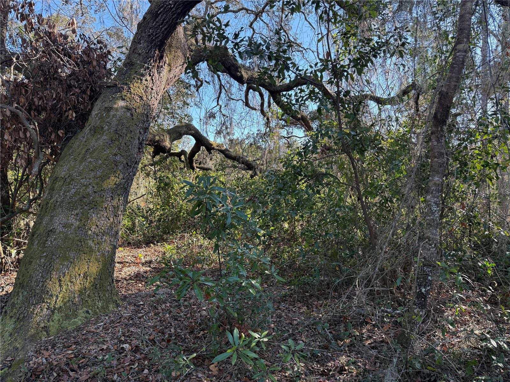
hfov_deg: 71.6
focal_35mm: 24
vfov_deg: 56.8
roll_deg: -0.5
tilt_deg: -1.2
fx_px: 354
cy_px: 191
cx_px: 255
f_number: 1.78
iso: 100
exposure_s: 1/464
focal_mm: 6.76
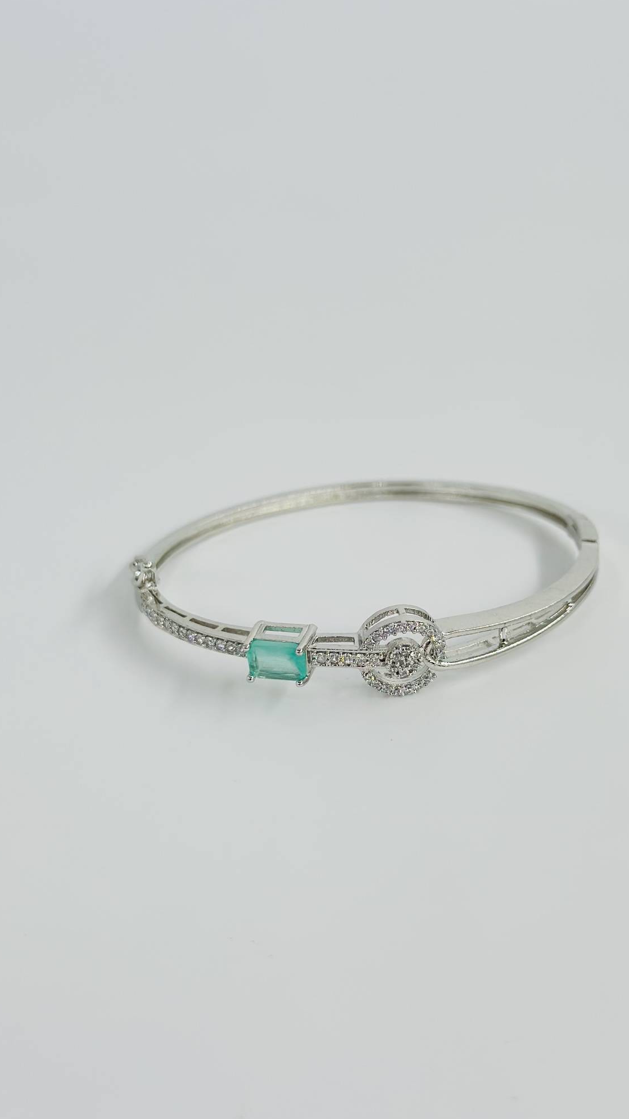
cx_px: 382
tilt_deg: -29.1
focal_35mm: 53
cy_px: 554
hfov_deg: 22.6
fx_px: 1571
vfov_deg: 39.2
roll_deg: -2.6
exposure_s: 1/1916
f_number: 1.78
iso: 80
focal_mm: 6.86
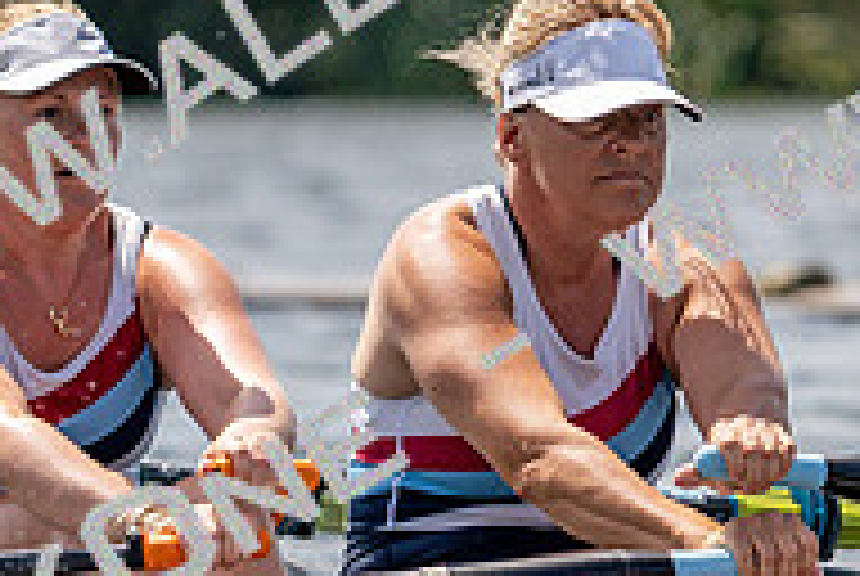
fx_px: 21102
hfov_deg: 2.3
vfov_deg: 1.6
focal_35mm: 882
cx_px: 275
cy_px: 376
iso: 250
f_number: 5.6
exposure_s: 1/2000
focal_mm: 291
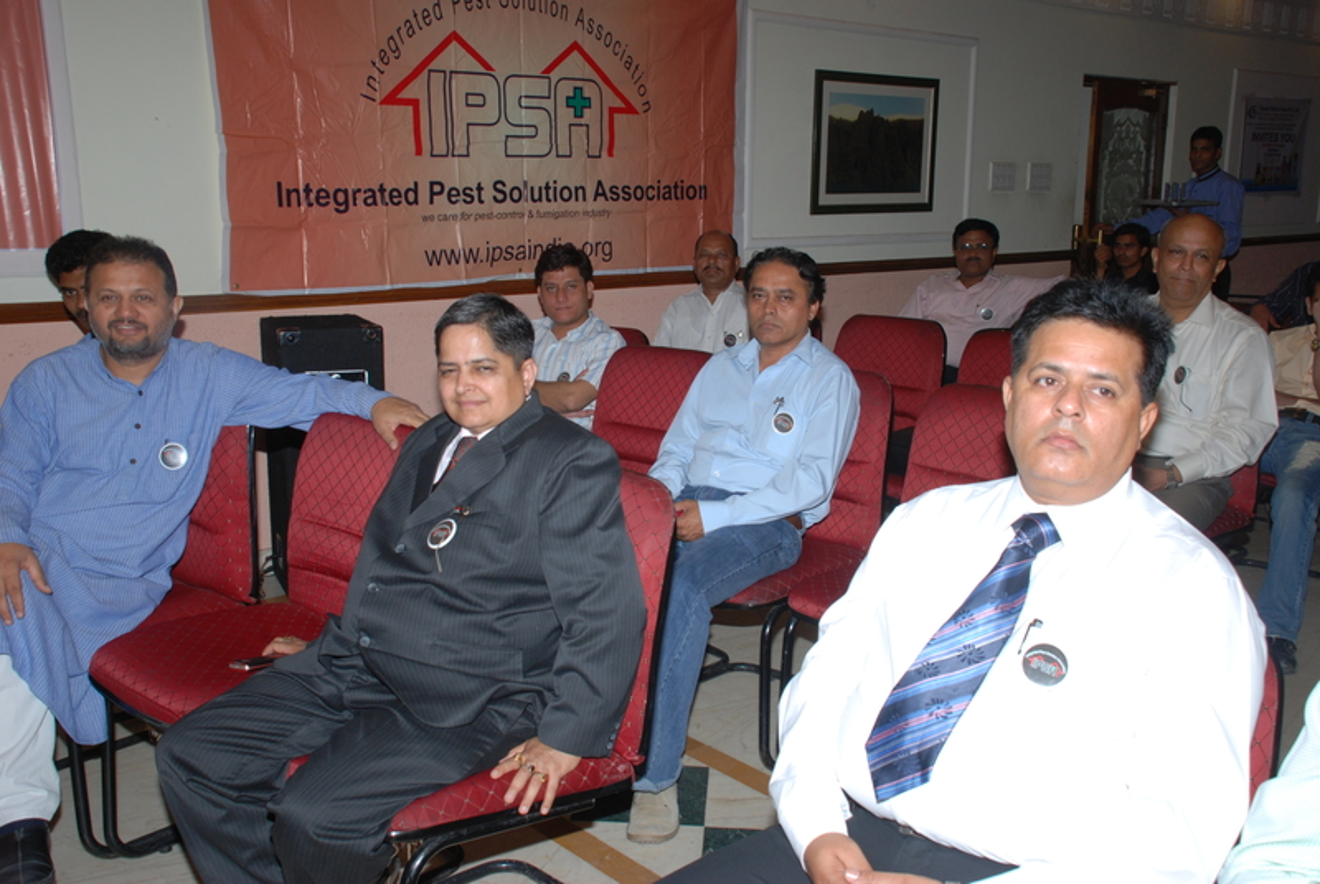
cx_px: 660
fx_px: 1322
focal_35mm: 36
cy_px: 442
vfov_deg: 37.0
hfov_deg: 53.1
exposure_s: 1/125
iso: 200
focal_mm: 24
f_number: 9
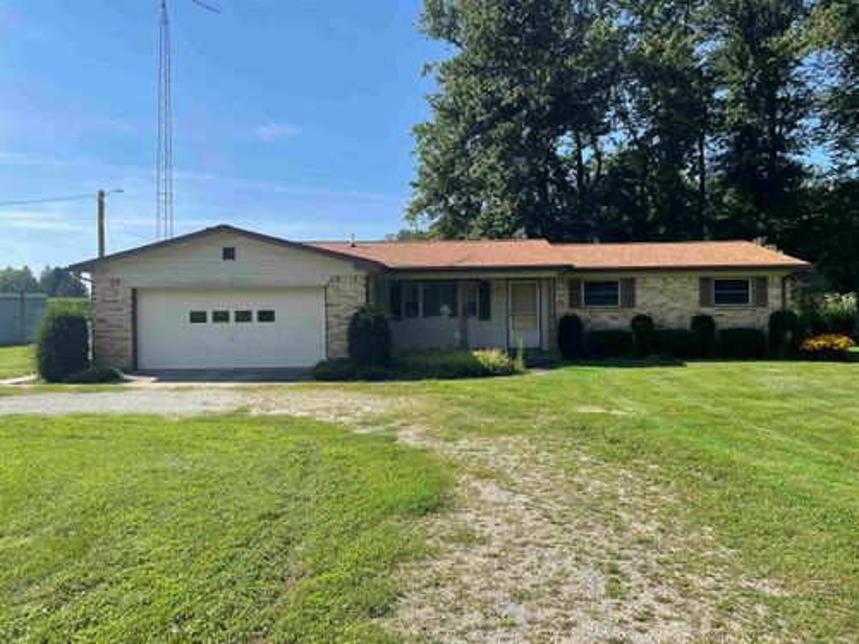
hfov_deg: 67.3
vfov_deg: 53.1
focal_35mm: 26
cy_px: 322
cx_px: 430
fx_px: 645
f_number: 1.6
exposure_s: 1/2817
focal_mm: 4.2
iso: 32
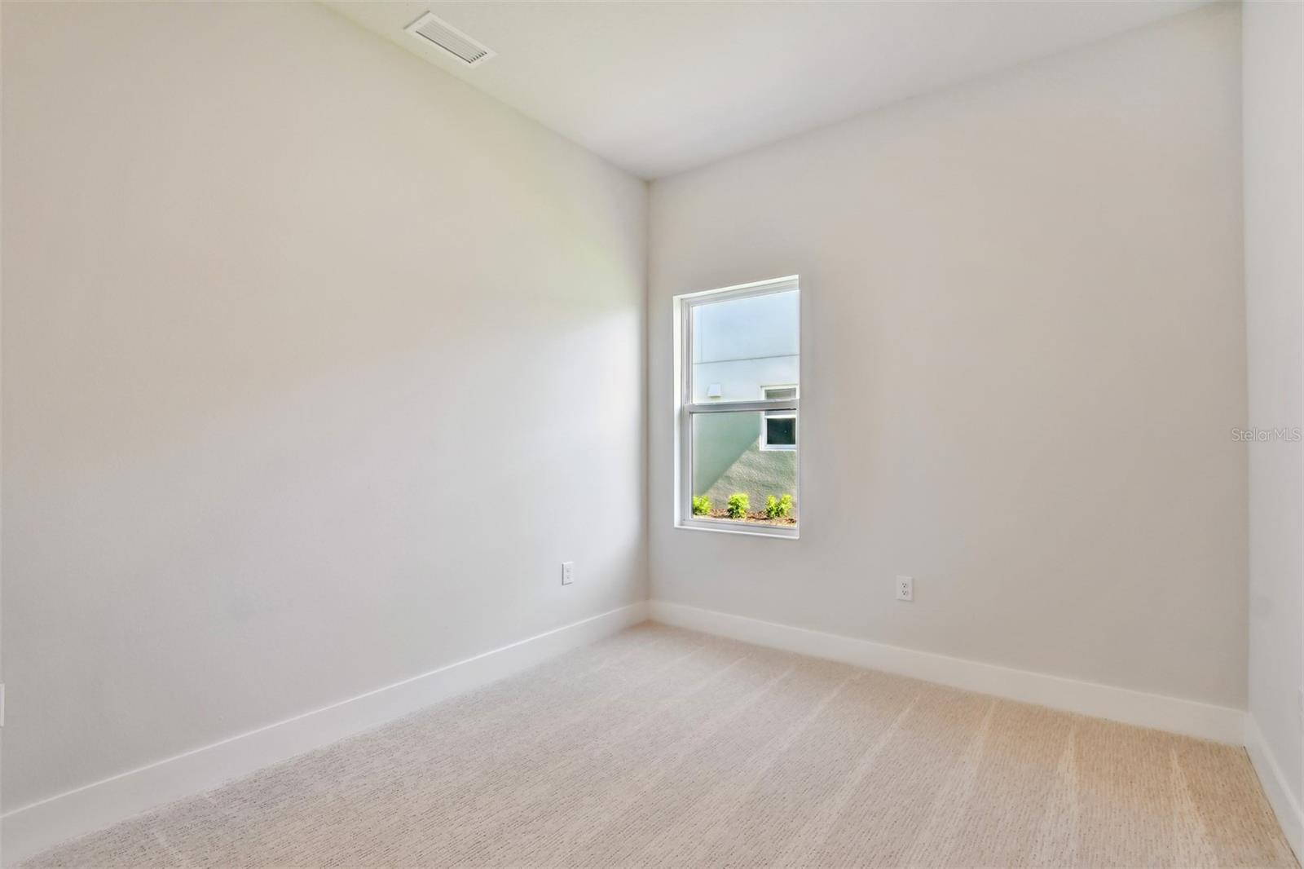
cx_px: 652
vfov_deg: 77.3
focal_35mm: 15
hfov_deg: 100.4
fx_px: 543
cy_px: 434
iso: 100
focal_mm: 10
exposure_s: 1/125
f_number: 7.1
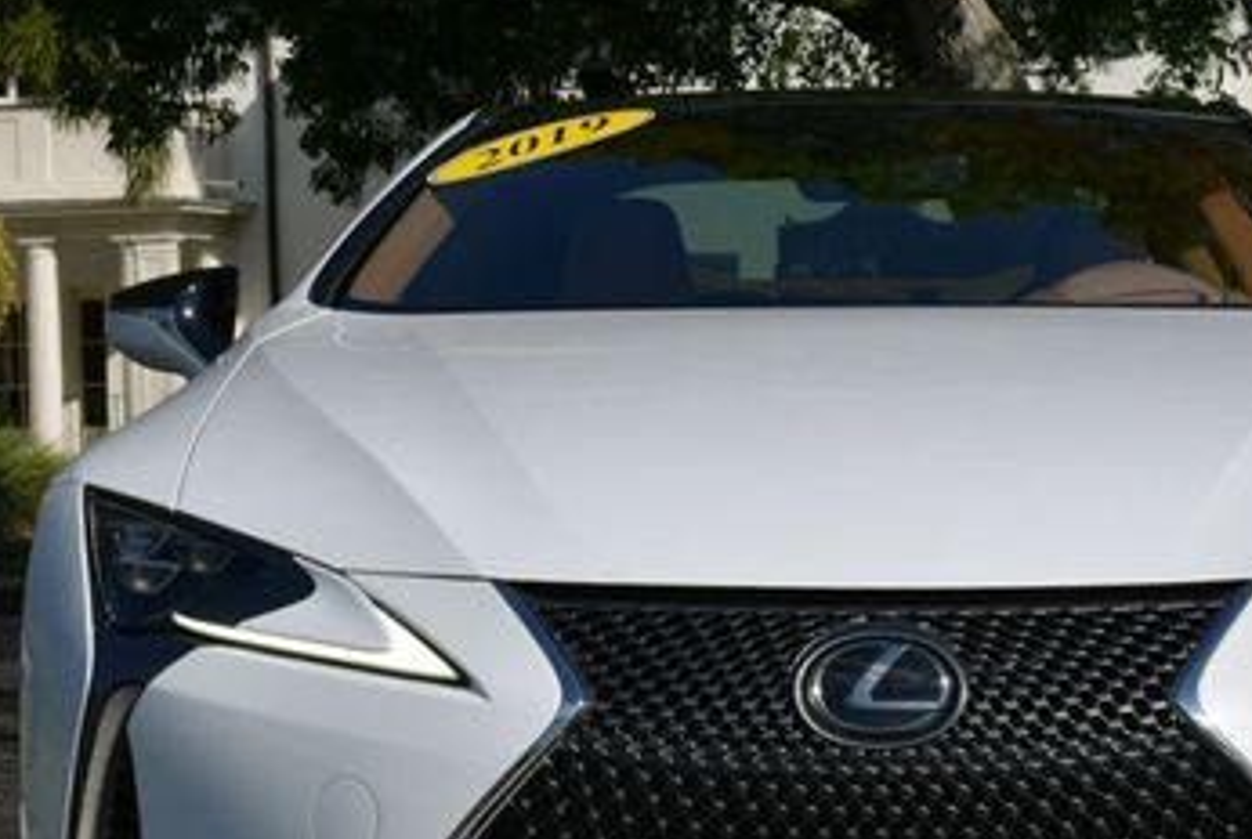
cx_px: 843
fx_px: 4633
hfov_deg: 15.4
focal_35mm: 133
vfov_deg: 10.3
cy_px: 517
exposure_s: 1/400
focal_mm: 36
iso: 100
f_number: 10
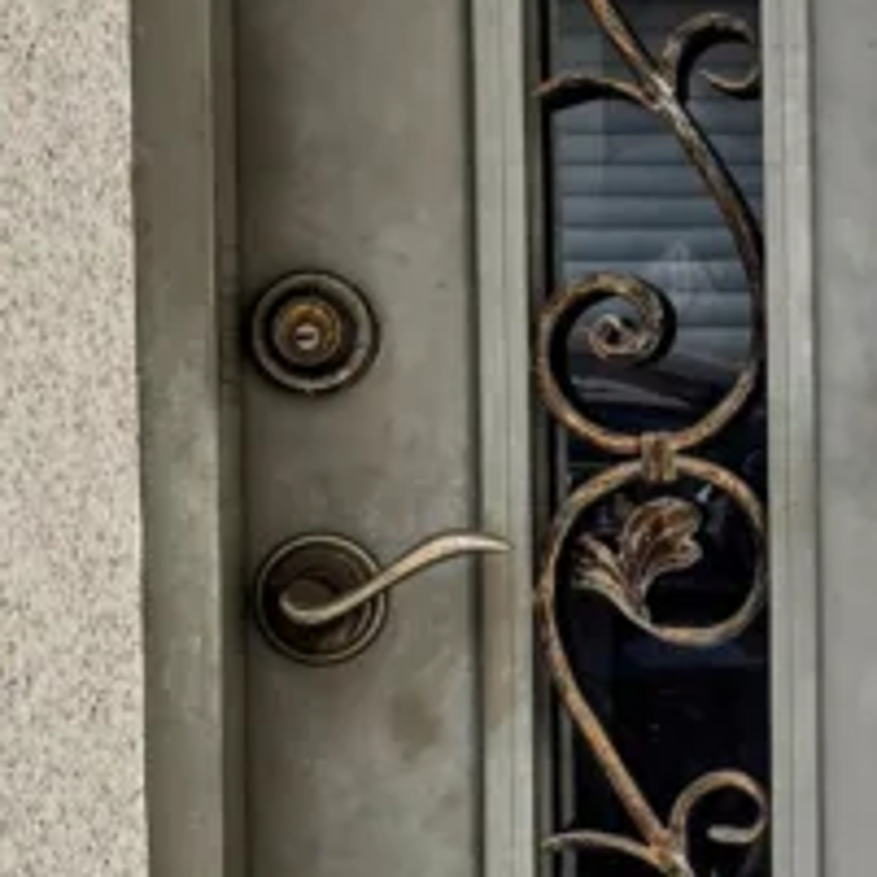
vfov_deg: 16.1
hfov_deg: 15.3
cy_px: 434
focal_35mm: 108
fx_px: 3096
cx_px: 1165
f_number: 1.7
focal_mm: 6.3
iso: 16
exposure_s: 1/180
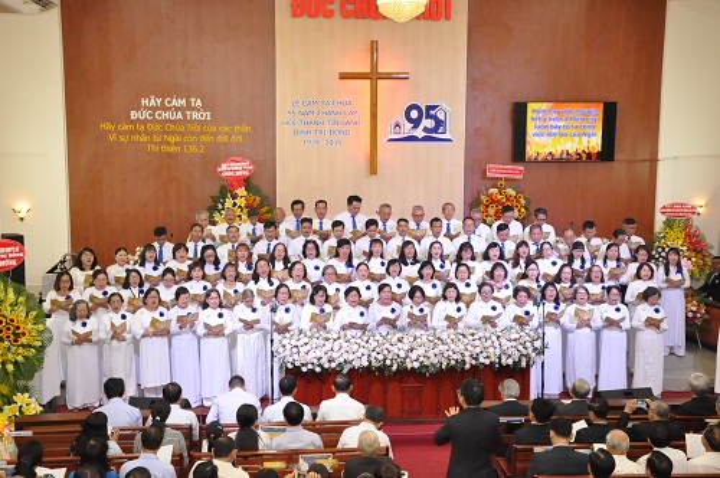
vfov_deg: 28.0
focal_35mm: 48
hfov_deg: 41.2
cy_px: 239
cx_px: 360
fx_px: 959
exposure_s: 1/160
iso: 3200
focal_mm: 32
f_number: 5.6
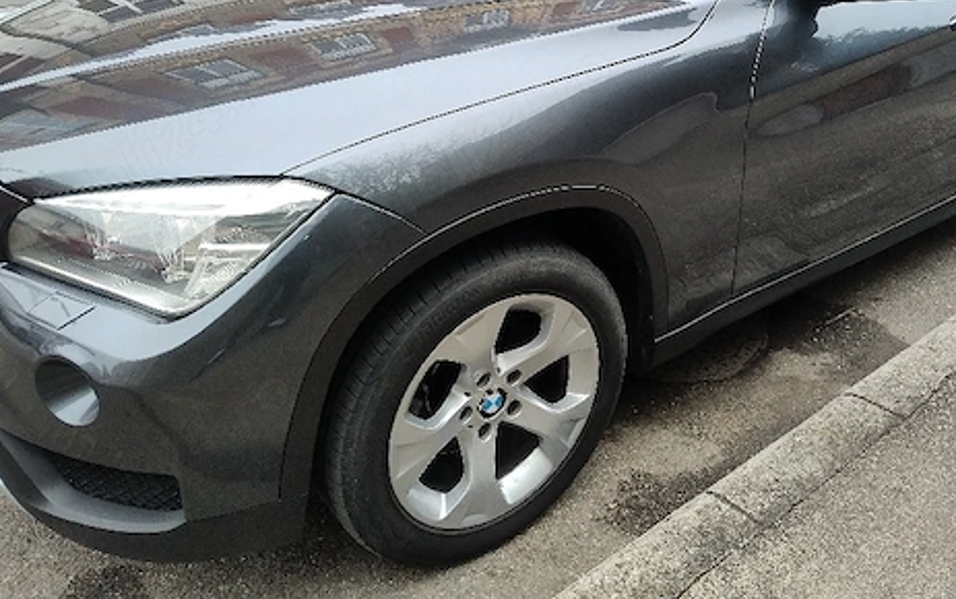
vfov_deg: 37.6
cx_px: 560
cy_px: 163
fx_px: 860
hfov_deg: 57.8
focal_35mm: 33
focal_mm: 5.56
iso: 172
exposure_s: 1/100
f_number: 1.8
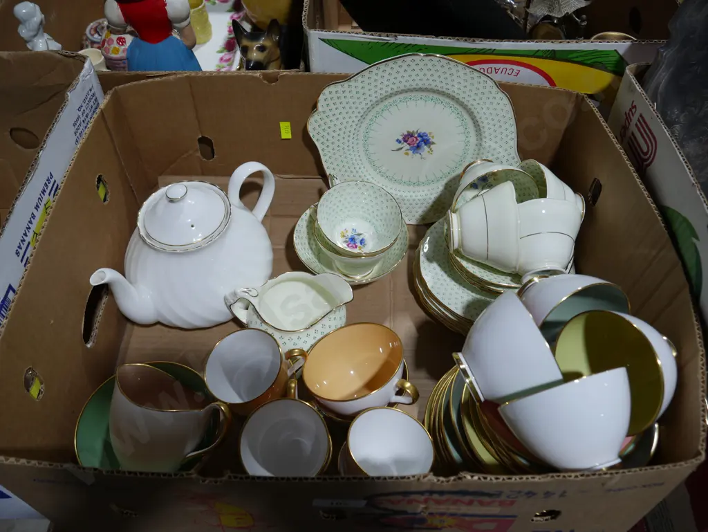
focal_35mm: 30
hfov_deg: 59.9
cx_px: 354
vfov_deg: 46.8
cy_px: 266
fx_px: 614
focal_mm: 15
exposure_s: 1/100
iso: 200
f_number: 4.5
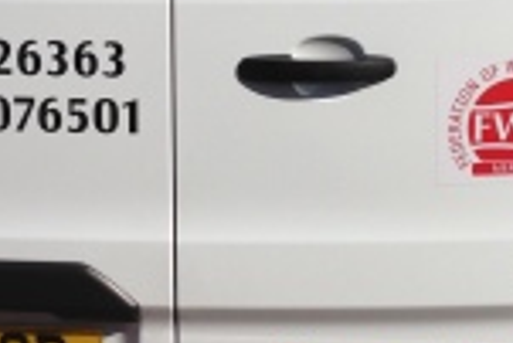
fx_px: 1655
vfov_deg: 11.8
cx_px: 156
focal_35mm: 116
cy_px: 54
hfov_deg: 17.6
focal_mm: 4.12
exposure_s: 1/3623
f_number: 2.4
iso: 50
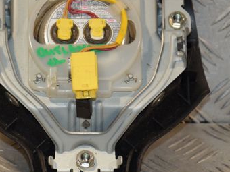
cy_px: 66
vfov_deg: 5.2
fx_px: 1893
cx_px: 83
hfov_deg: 7.0
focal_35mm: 285
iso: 800
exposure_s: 1/200
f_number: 6.3
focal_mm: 105
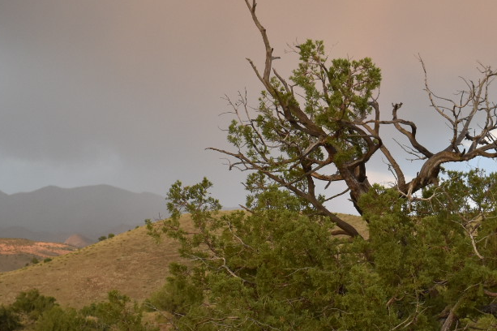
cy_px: 202
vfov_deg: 11.5
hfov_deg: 17.1
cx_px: 375
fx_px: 1642
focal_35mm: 119
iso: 400
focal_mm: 30
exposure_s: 1/80
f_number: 4.5
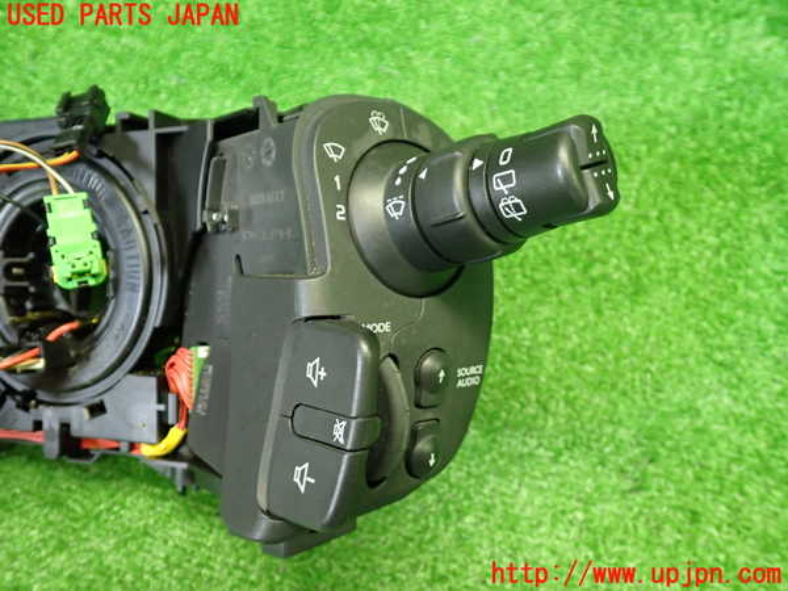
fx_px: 683
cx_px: 394
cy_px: 296
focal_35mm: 30
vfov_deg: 46.8
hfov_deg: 60.0
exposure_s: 1/30
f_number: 2.3
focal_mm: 5.4
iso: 400
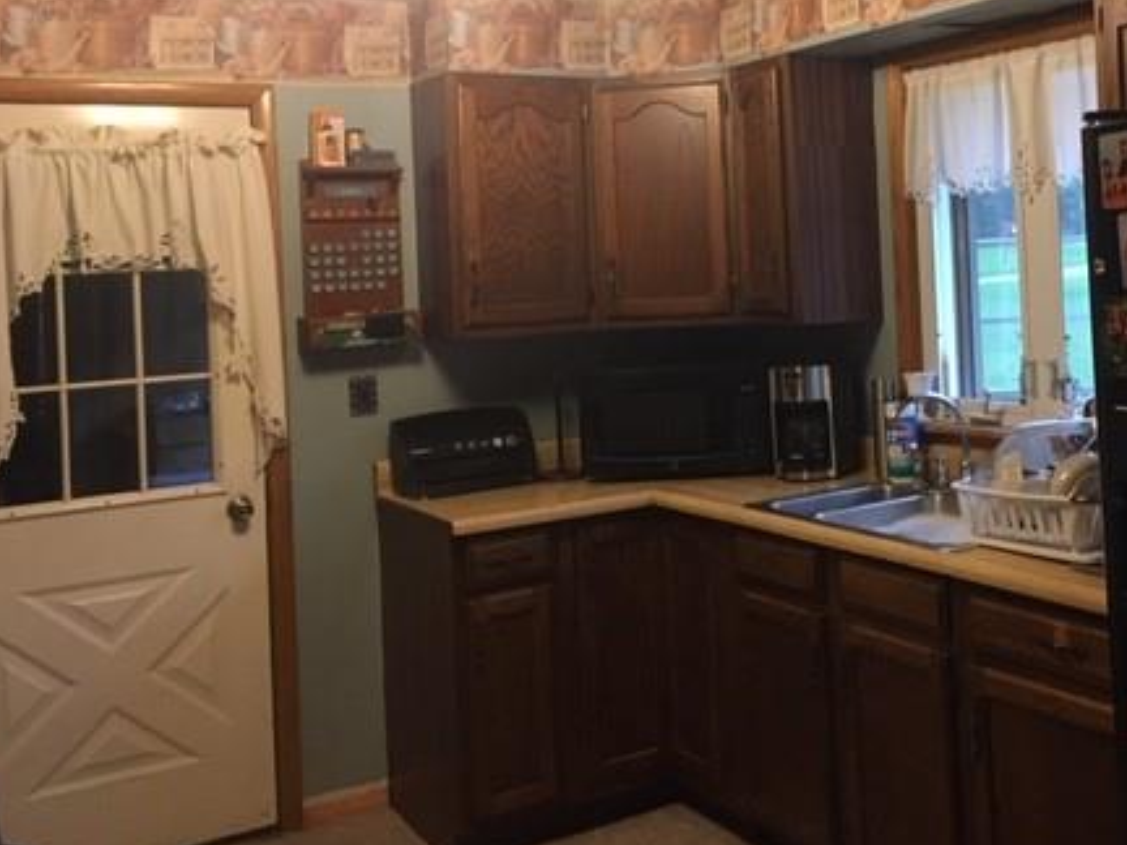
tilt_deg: +1.2
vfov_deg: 33.1
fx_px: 1400
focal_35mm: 43
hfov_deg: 42.9
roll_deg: +3.7
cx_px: 804
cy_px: 230
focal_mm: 4.15
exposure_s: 1/30
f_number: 2.2
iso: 160
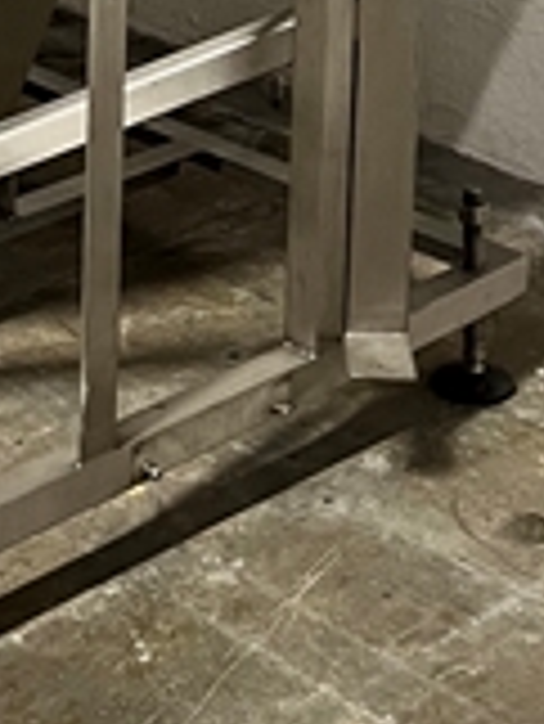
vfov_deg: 13.3
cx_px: 270
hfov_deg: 11.5
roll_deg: -1.5
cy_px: -697
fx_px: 2699
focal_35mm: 129
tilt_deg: -4.7
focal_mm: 5.1
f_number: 1.6
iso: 200
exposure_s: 1/60
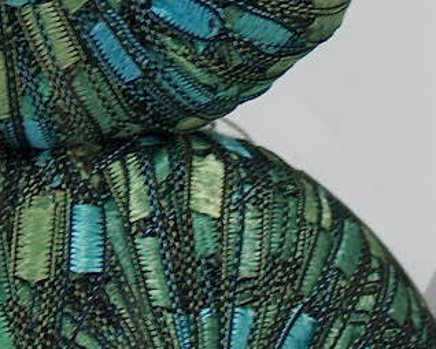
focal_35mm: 243
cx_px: 77
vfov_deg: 6.4
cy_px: 173
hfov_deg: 7.9
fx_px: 3134
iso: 100
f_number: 2.9
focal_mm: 12.53
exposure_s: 1/6.61
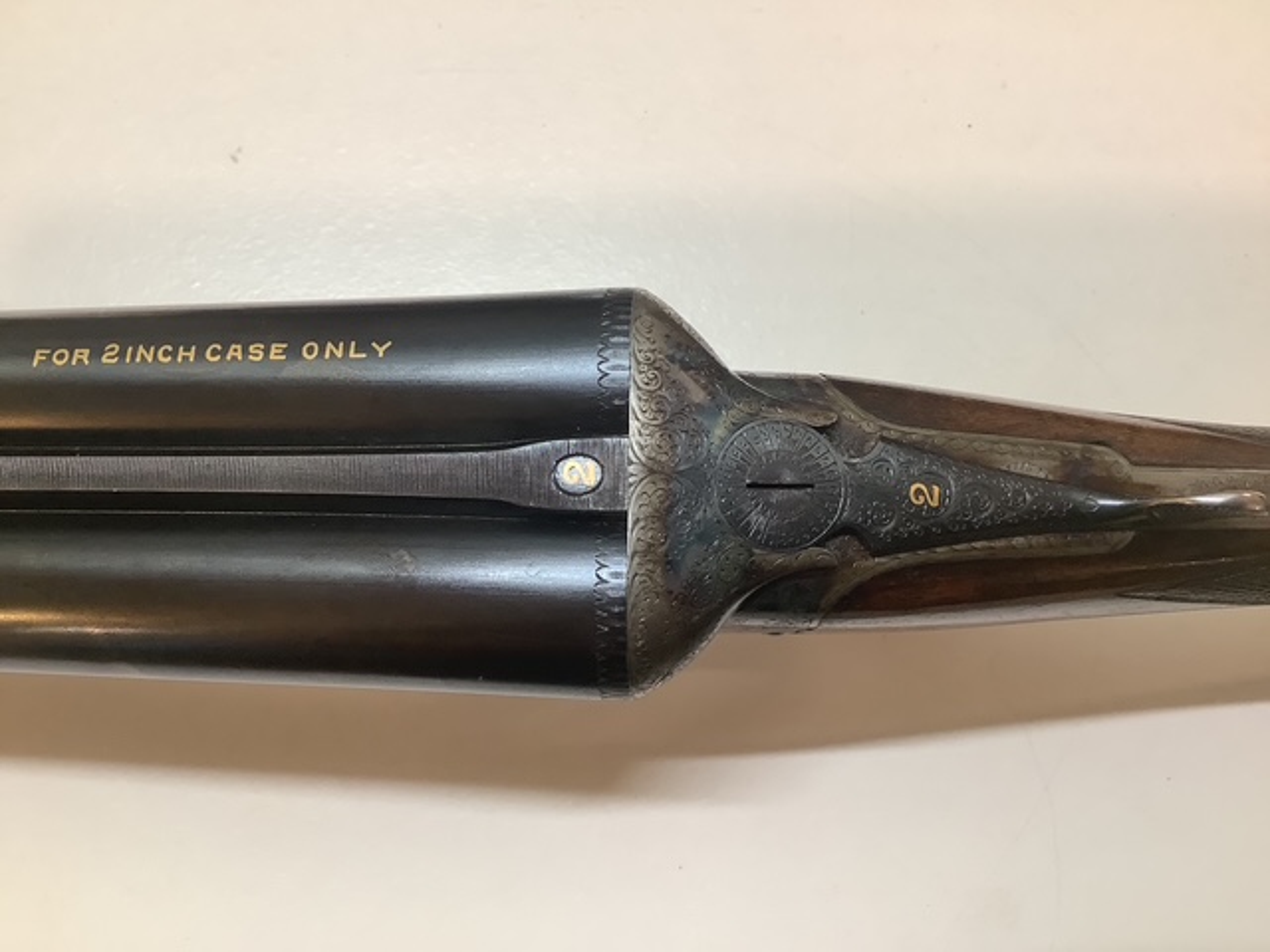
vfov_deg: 45.4
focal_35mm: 31
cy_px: 476
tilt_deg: -80.7
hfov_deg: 58.4
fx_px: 1137
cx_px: 635
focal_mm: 3.3
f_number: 2.4
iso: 100
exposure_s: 1/60
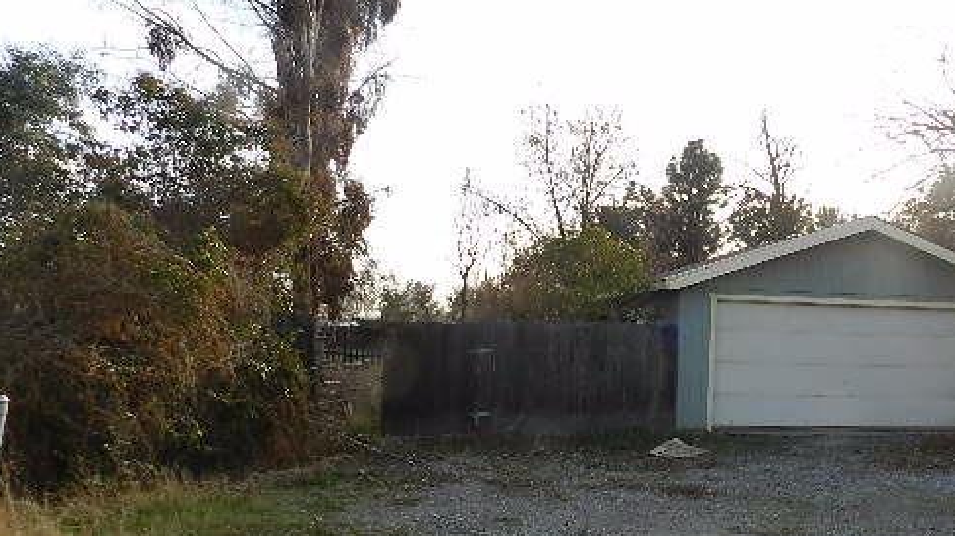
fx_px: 835
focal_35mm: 33
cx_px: 623
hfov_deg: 58.4
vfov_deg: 35.1
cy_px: 371
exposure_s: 1/640
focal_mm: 4
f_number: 3.4
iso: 160
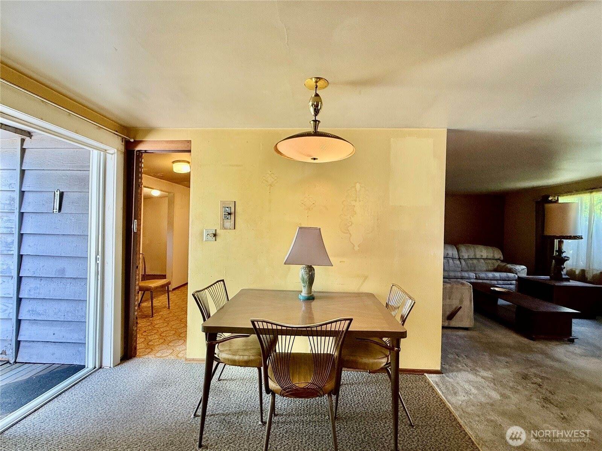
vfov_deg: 85.6
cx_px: 301
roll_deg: +1.2
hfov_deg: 102.1
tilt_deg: -0.2
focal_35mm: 14
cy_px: 226
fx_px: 243
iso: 200
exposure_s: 1/60
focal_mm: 2.22
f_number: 2.2
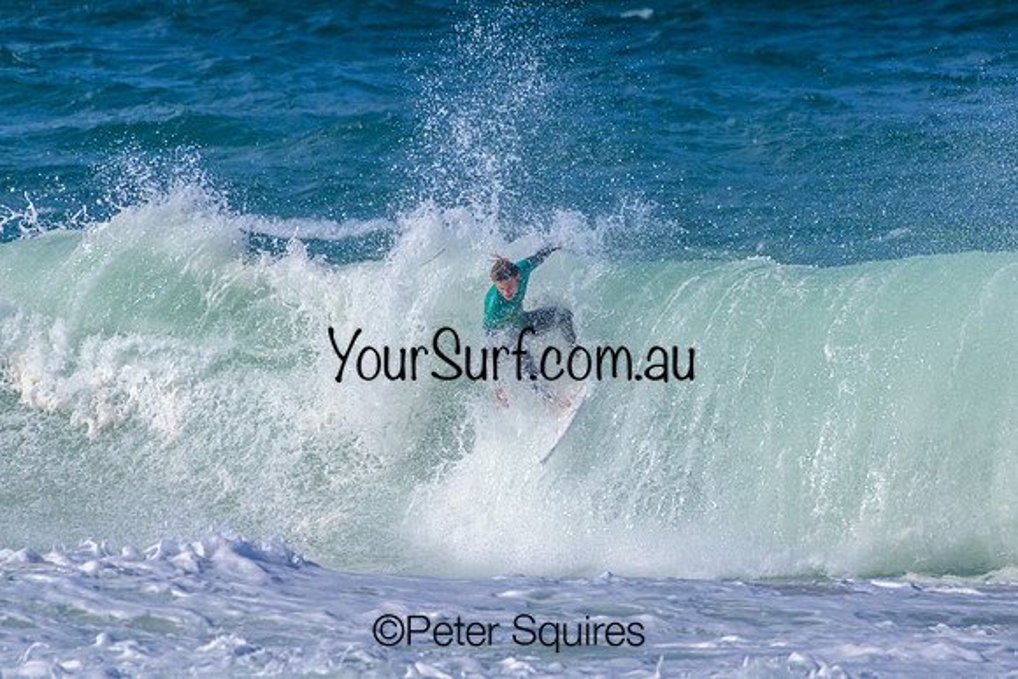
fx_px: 28283
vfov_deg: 1.4
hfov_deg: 2.1
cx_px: 509
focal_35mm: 1000
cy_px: 340
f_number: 11
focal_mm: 1000
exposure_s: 1/2500
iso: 560
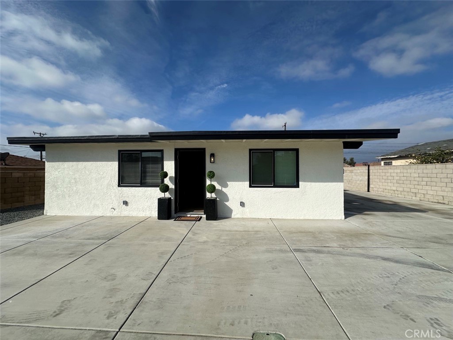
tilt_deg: +0.4
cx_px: 226
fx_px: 183
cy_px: 170
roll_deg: -0.3
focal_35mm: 14
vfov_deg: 85.7
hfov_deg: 102.1
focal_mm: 2.22
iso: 50
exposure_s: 1/4000
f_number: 2.2
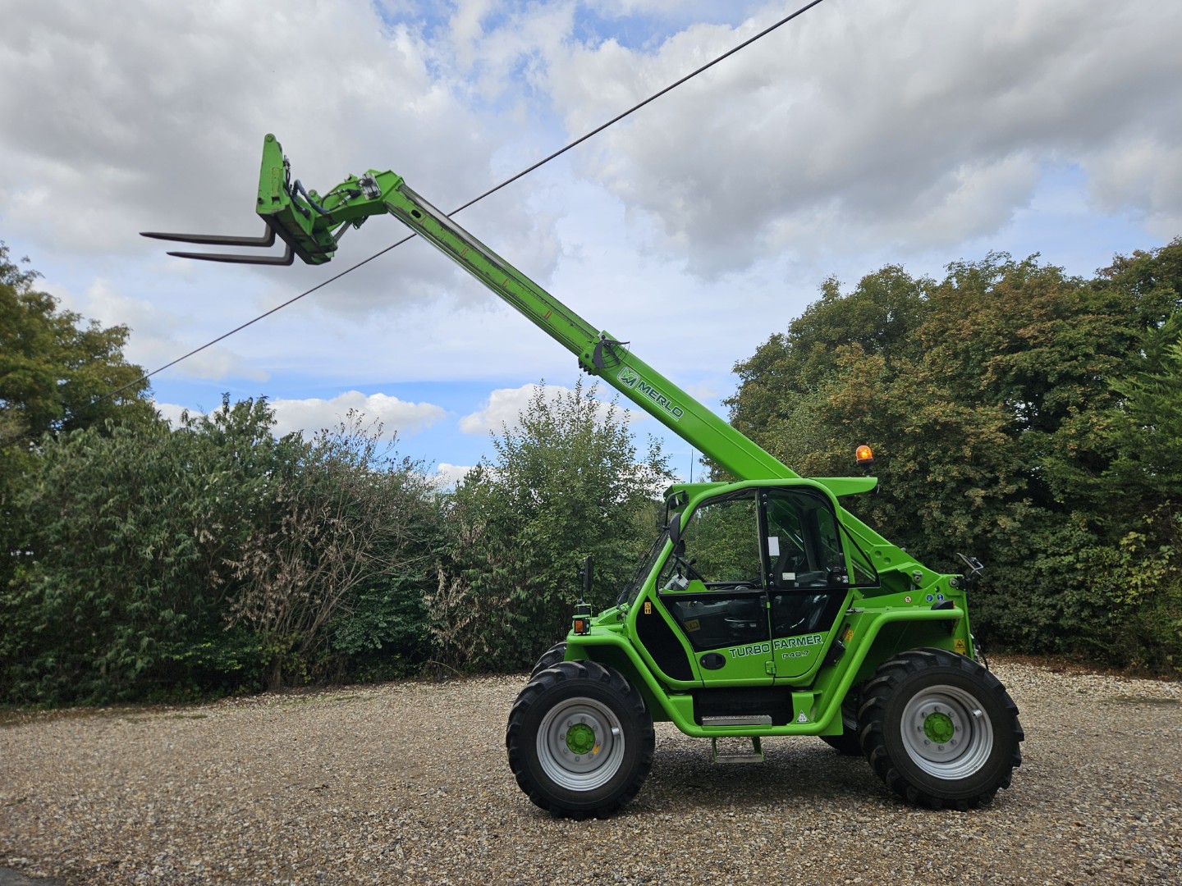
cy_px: 443
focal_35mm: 23
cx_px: 591
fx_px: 785
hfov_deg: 73.9
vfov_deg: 58.9
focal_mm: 5.4
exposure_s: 1/1232
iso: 25
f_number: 1.8
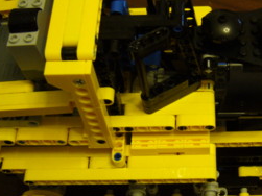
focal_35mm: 67
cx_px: 188
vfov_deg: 21.8
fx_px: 507
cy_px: 69
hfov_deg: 28.7
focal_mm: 5.8
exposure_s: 1/8
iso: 200
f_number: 2.8
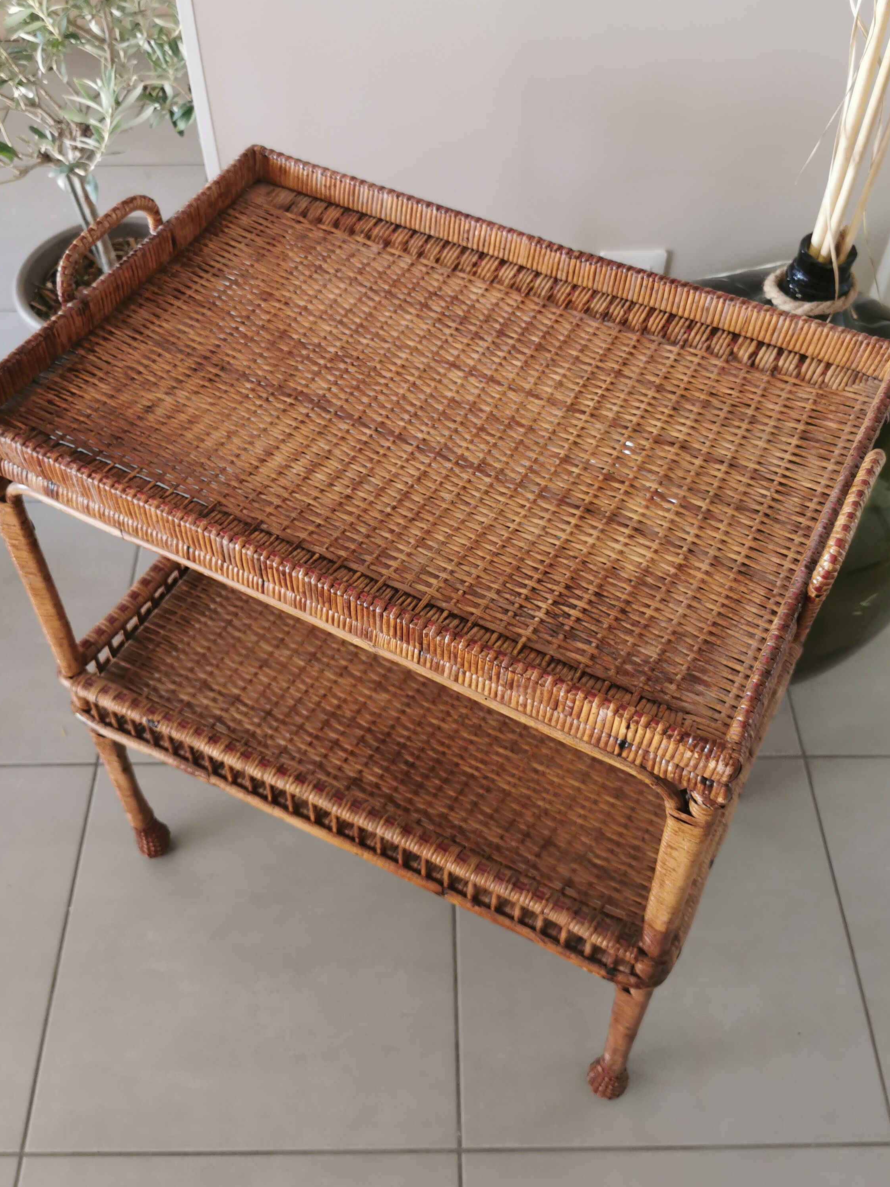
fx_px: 1131
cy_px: 577
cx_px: 438
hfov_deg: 42.9
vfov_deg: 55.3
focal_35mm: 33
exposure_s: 1/100
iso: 125
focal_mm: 5.56
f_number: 1.6
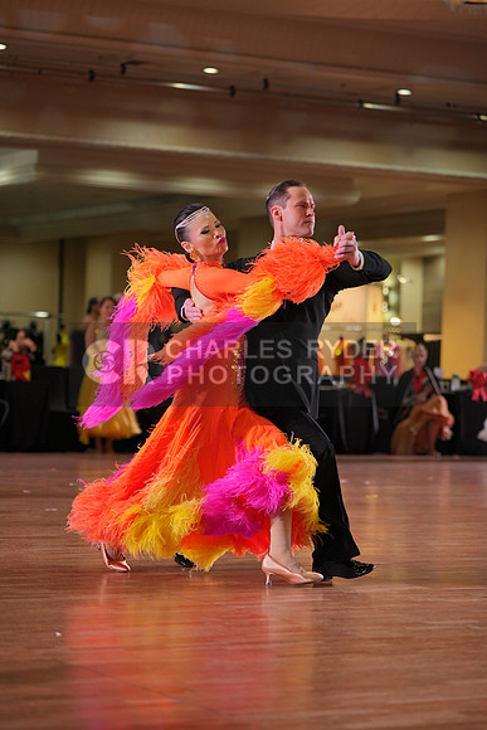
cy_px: 365
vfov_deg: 20.8
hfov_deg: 14.0
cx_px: 244
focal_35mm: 98
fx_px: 1987
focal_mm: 98
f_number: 2.8
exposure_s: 1/400
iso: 800
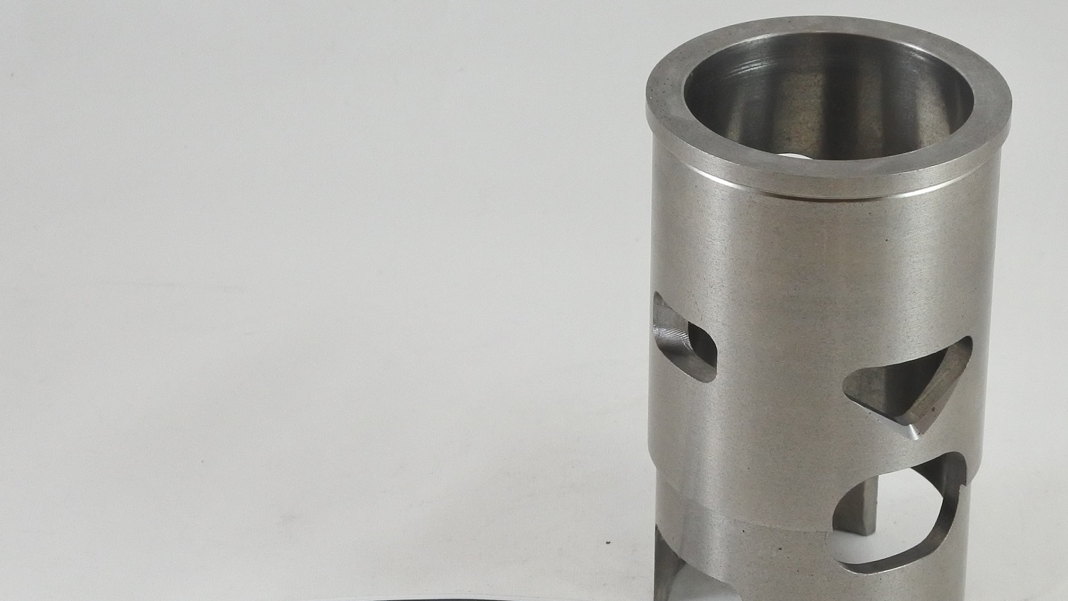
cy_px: 374
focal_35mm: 78
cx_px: 682
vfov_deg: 15.5
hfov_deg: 27.1
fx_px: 2209
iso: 450
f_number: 4.8
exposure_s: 1/125
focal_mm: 21.4
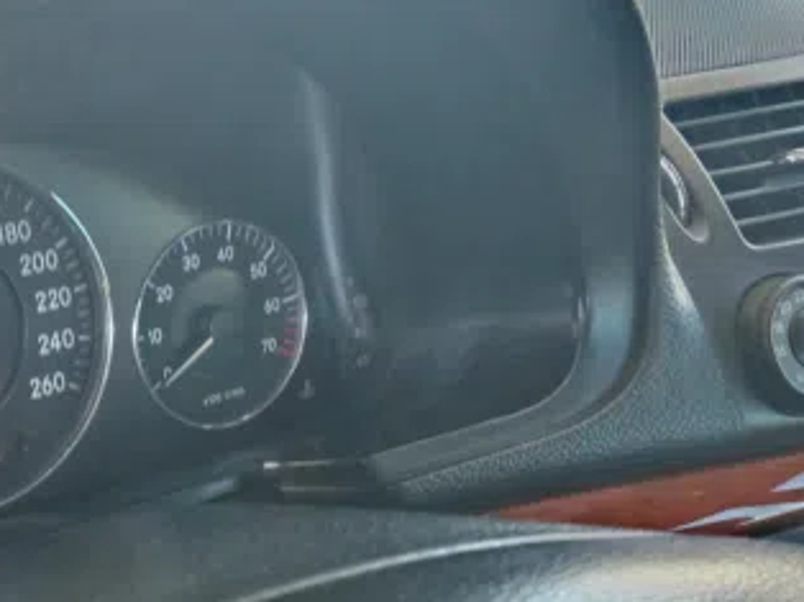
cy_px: 482
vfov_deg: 27.9
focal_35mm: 51
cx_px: 110
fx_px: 1184
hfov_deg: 35.7
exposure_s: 1/25
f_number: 1.8
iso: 324
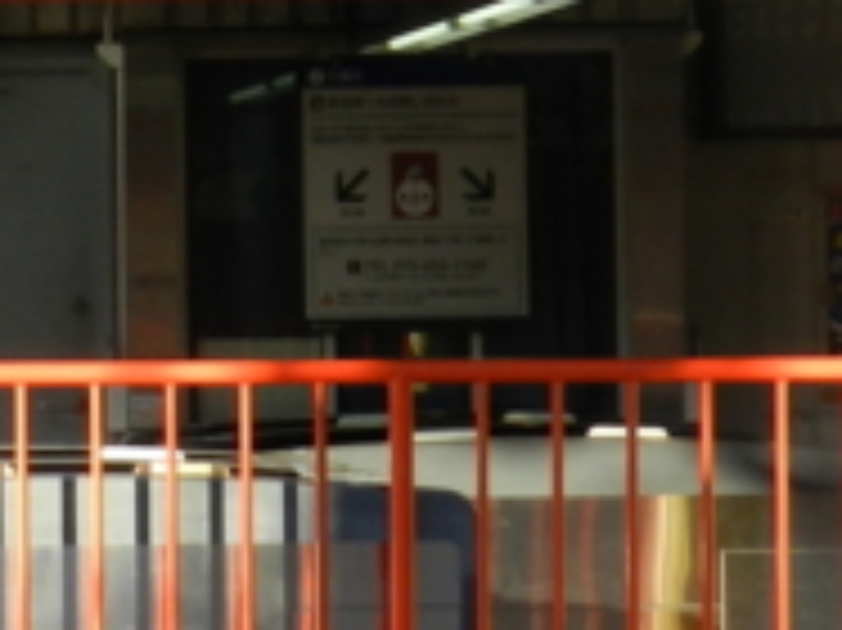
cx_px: -293
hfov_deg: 9.8
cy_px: 171
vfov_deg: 7.5
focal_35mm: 197
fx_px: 4789
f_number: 4.2
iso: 160
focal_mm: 8.1
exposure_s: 1/320
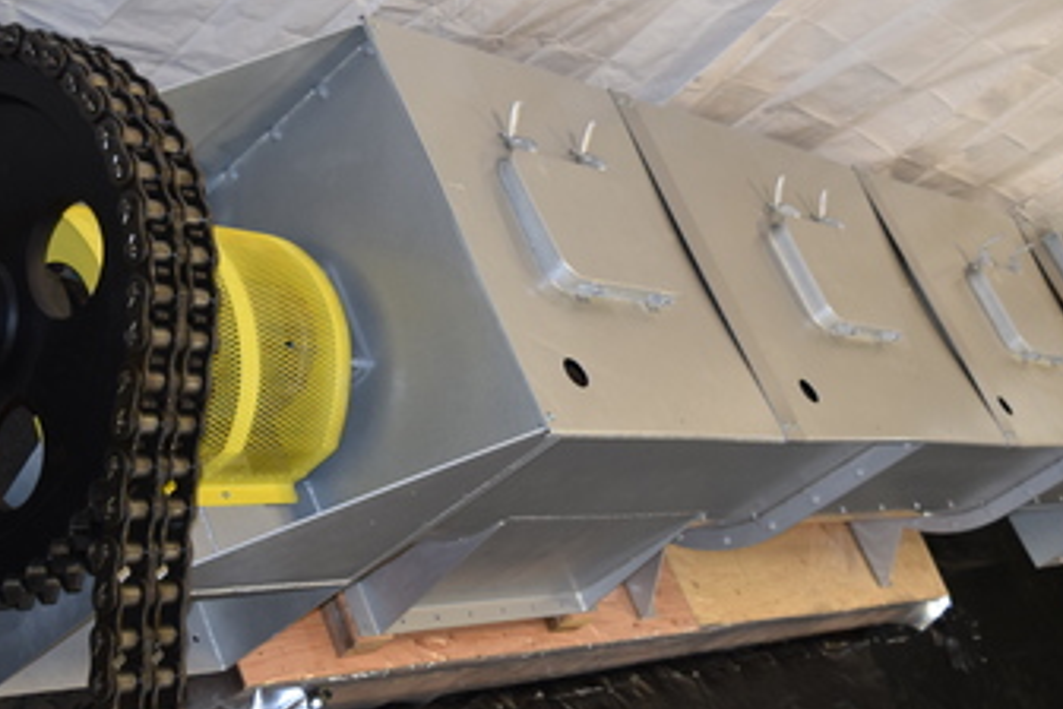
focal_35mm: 58
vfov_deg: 23.4
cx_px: 528
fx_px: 1712
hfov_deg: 34.5
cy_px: 299
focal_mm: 26
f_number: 5
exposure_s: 1/100
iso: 800
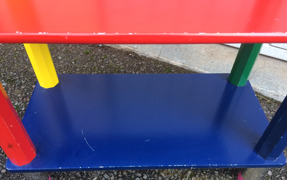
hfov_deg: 61.2
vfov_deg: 40.5
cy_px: 100
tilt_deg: -45.4
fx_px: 242
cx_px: 144
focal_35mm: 31
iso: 125
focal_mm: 4.15
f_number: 2.2
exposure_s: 1/33
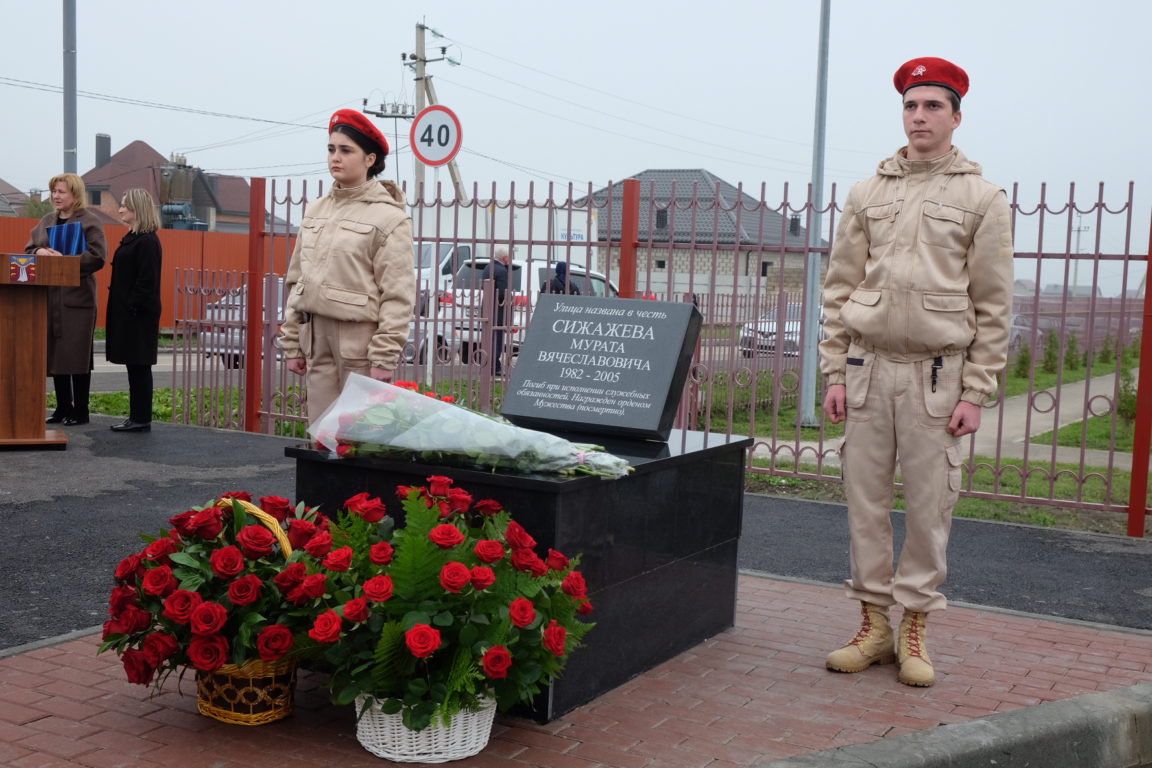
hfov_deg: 48.5
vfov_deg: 33.4
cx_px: 576
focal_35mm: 40
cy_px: 384
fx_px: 1280
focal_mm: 26.5
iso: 400
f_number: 5.6
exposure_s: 1/250
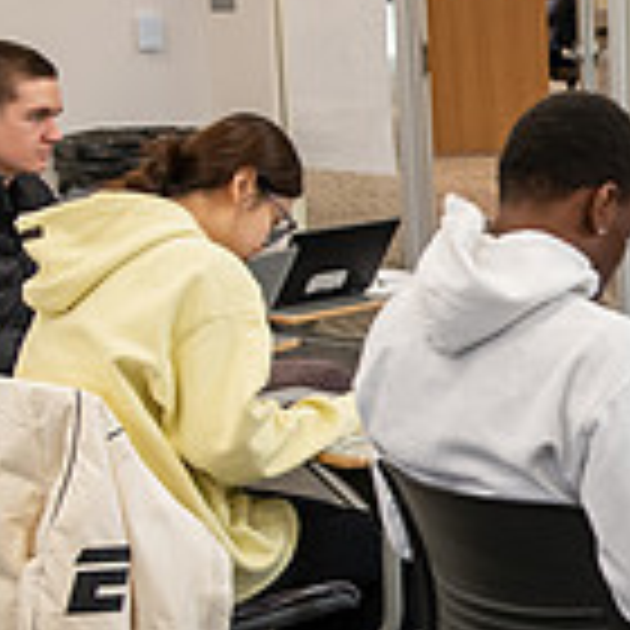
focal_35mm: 123
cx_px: 940
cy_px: 367
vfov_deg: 14.2
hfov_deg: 13.4
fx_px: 2533
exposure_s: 1/100
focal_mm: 35
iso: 800
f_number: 3.5
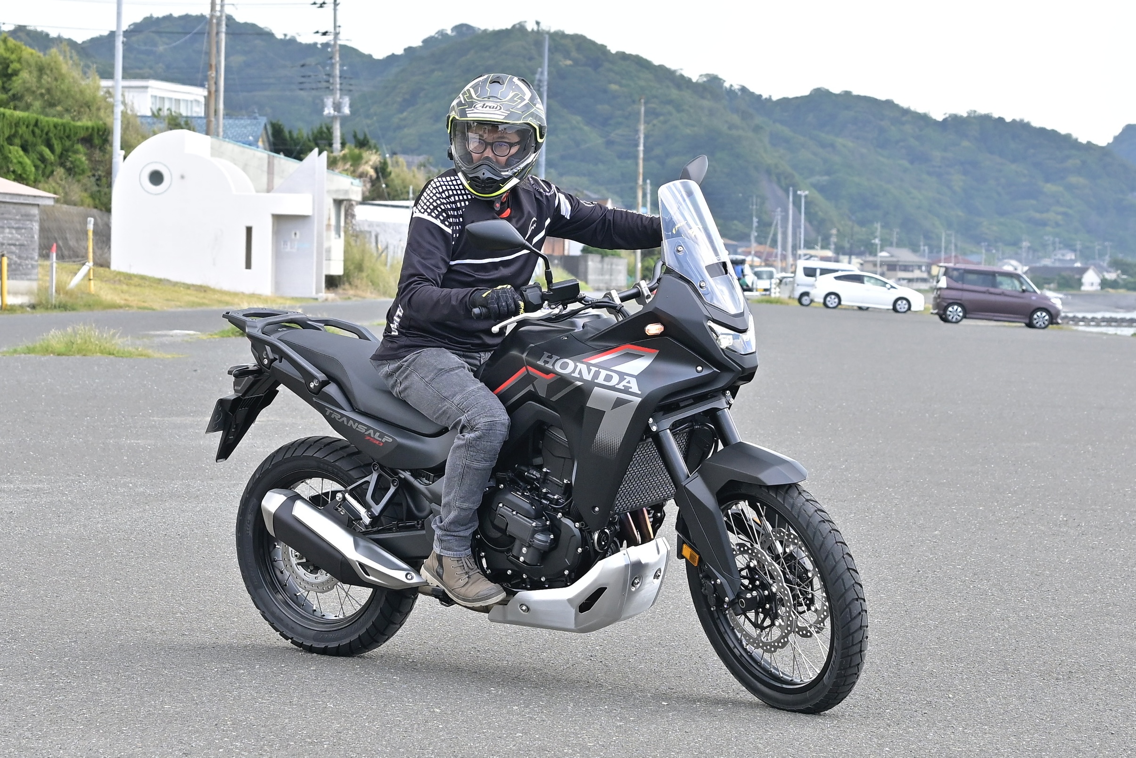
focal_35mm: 57
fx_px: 1799
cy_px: 379
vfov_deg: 23.8
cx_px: 568
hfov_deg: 35.1
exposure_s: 1/800
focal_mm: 38
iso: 320
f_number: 4
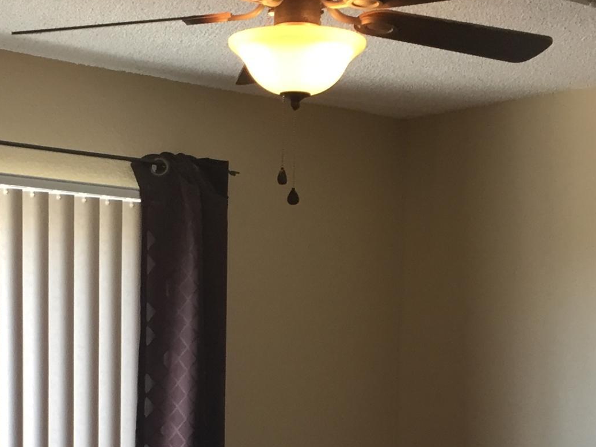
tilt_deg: -5.0
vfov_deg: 16.8
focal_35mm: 84
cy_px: 539
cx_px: 243
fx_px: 1446
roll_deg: -2.1
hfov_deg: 23.3
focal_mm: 4.15
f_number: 2.2
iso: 32
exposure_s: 1/40
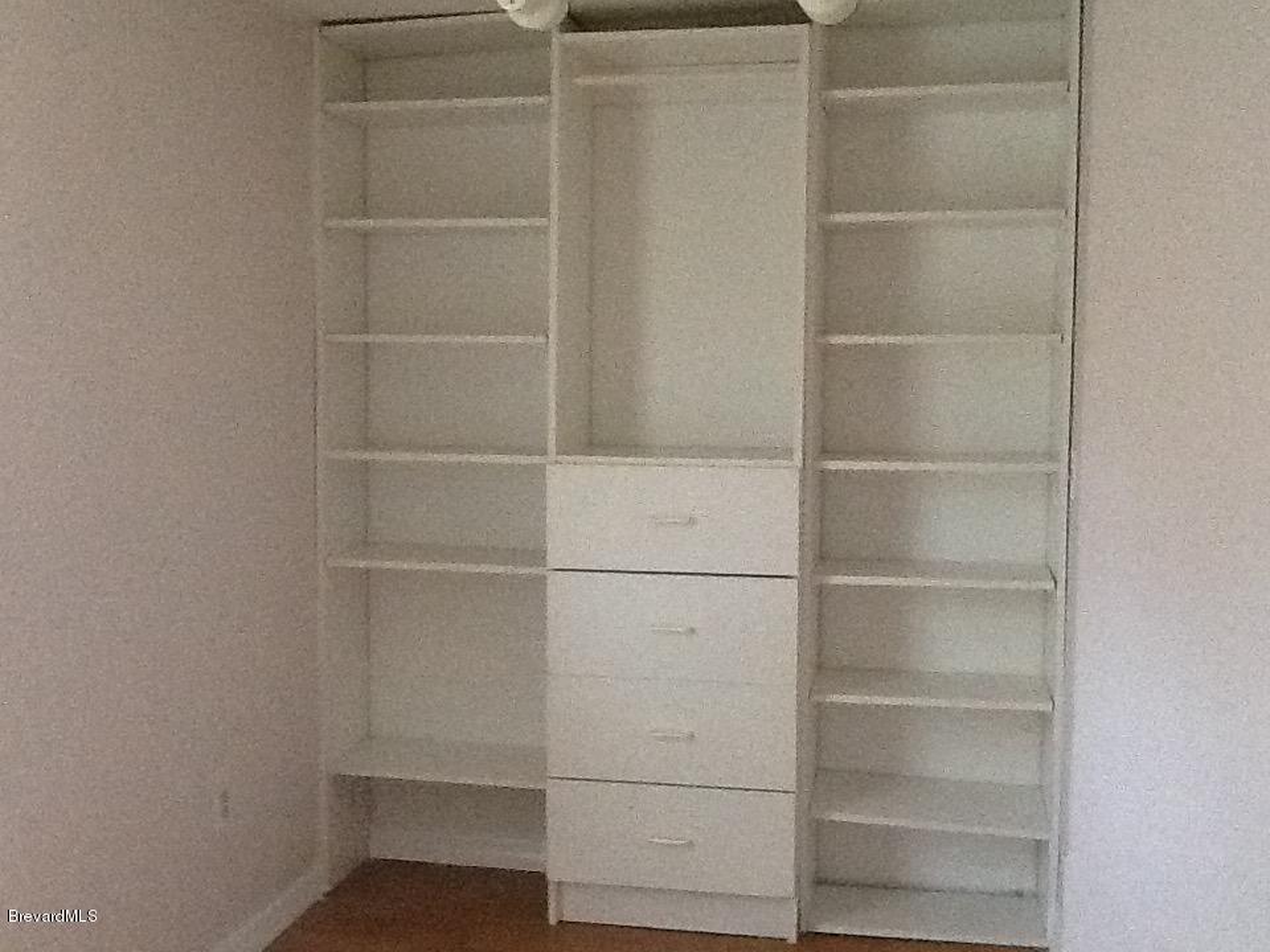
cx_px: 635
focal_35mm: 44
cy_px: 476
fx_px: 1614
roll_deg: -1.0
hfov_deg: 42.9
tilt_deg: -6.5
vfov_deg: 32.9
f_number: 2.4
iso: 400
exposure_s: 1/30
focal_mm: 2.03
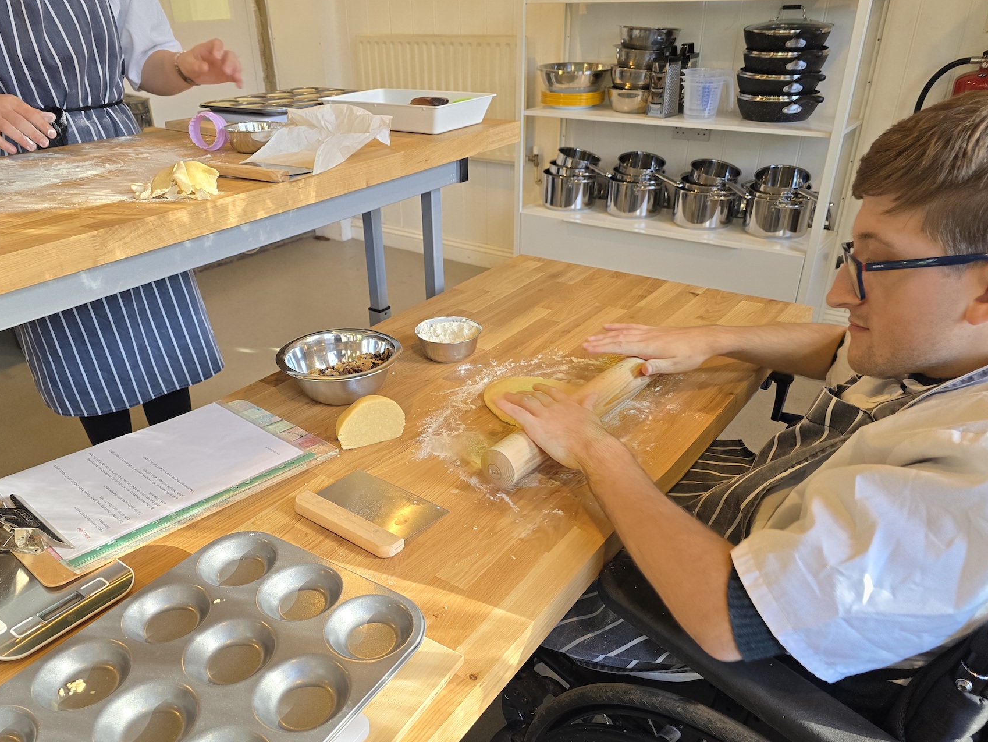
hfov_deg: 67.1
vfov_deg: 53.0
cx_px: 443
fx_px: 742
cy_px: 407
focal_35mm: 26
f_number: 1.7
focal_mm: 6.3
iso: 125
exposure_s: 1/100
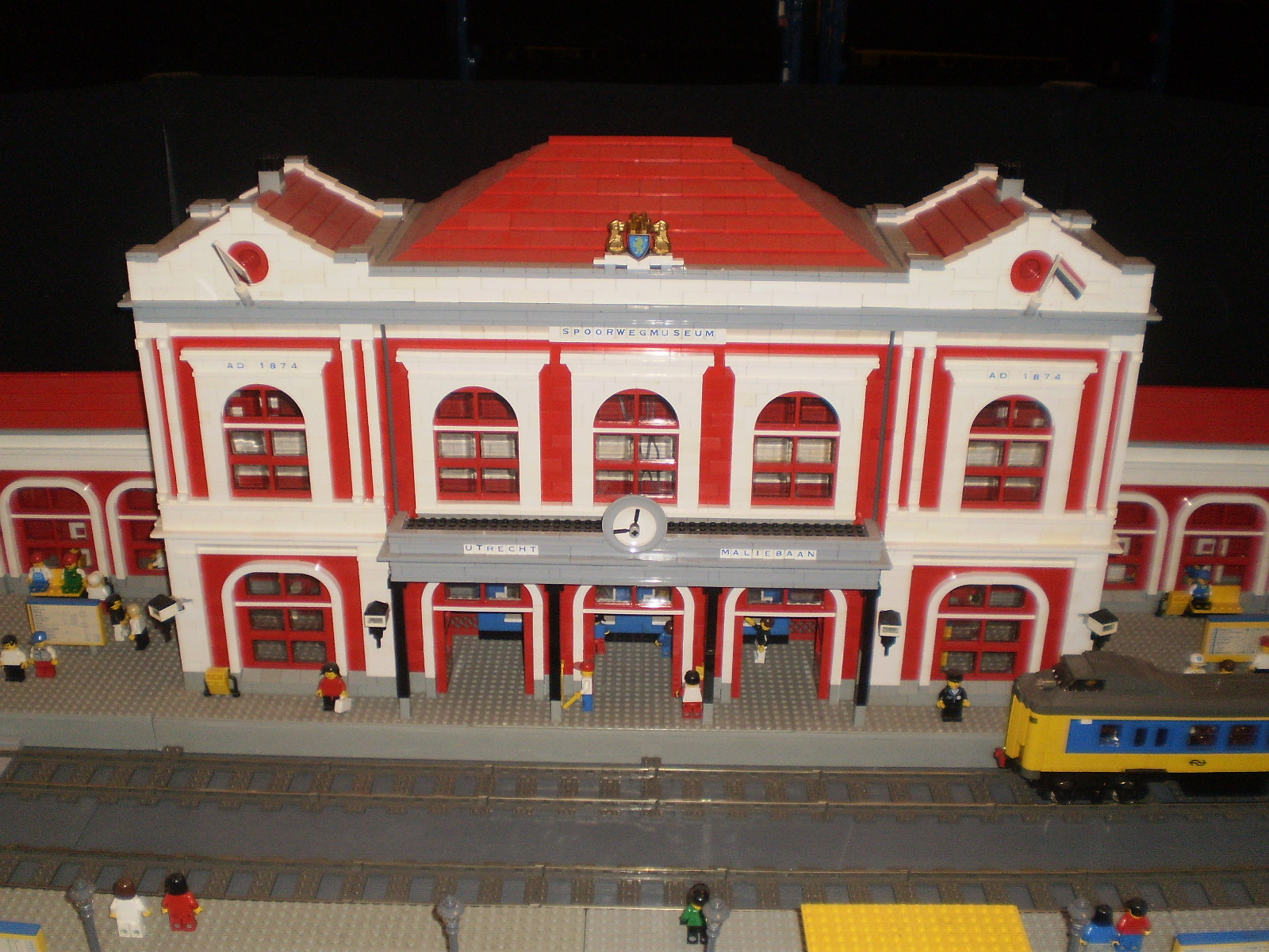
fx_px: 1320
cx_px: 634
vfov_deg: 39.7
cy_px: 476
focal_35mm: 36
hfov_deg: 51.4
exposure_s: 1/30
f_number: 3.1
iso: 125
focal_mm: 6.3
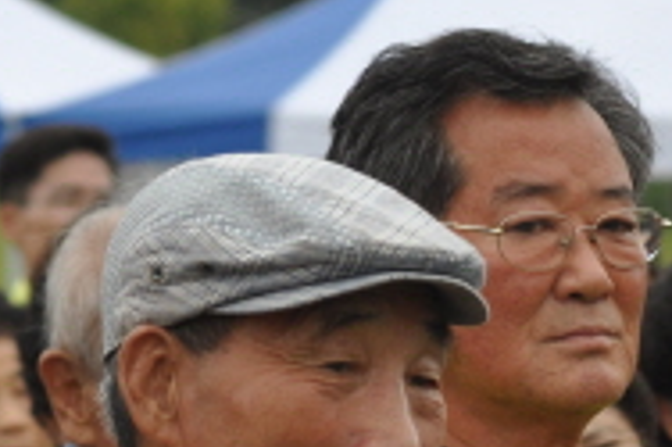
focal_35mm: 591
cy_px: 628
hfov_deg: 3.5
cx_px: 919
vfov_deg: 2.3
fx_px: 11022
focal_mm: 116
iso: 360
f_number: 5.6
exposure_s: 1/500
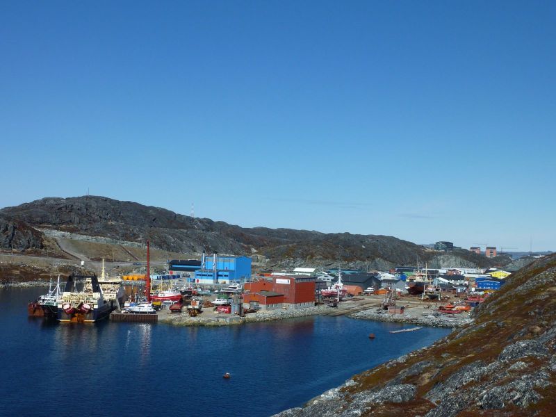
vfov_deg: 36.0
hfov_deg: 46.8
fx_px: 642
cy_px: 208
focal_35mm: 40
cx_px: 278
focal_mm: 6.5
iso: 80
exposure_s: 1/640
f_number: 5.6
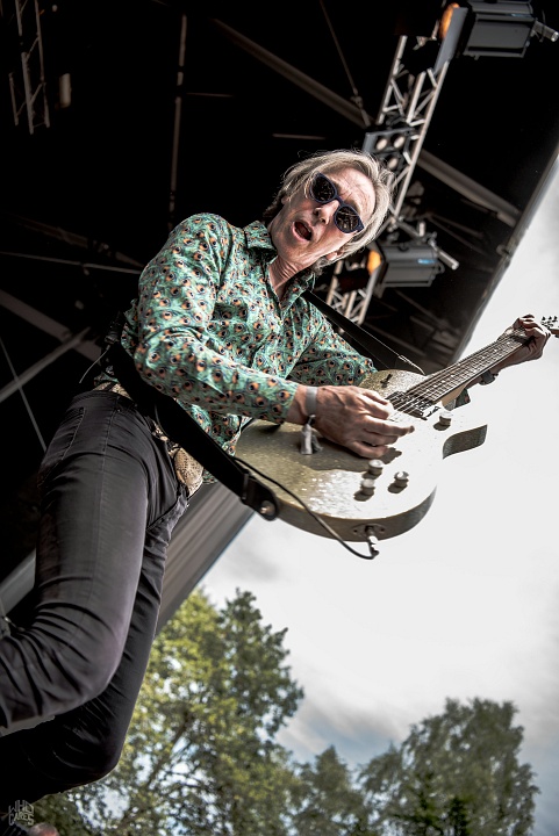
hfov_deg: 41.2
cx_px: 280
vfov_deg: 58.7
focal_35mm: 32
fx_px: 744
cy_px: 418
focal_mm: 32
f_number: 3.2
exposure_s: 1/320
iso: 125
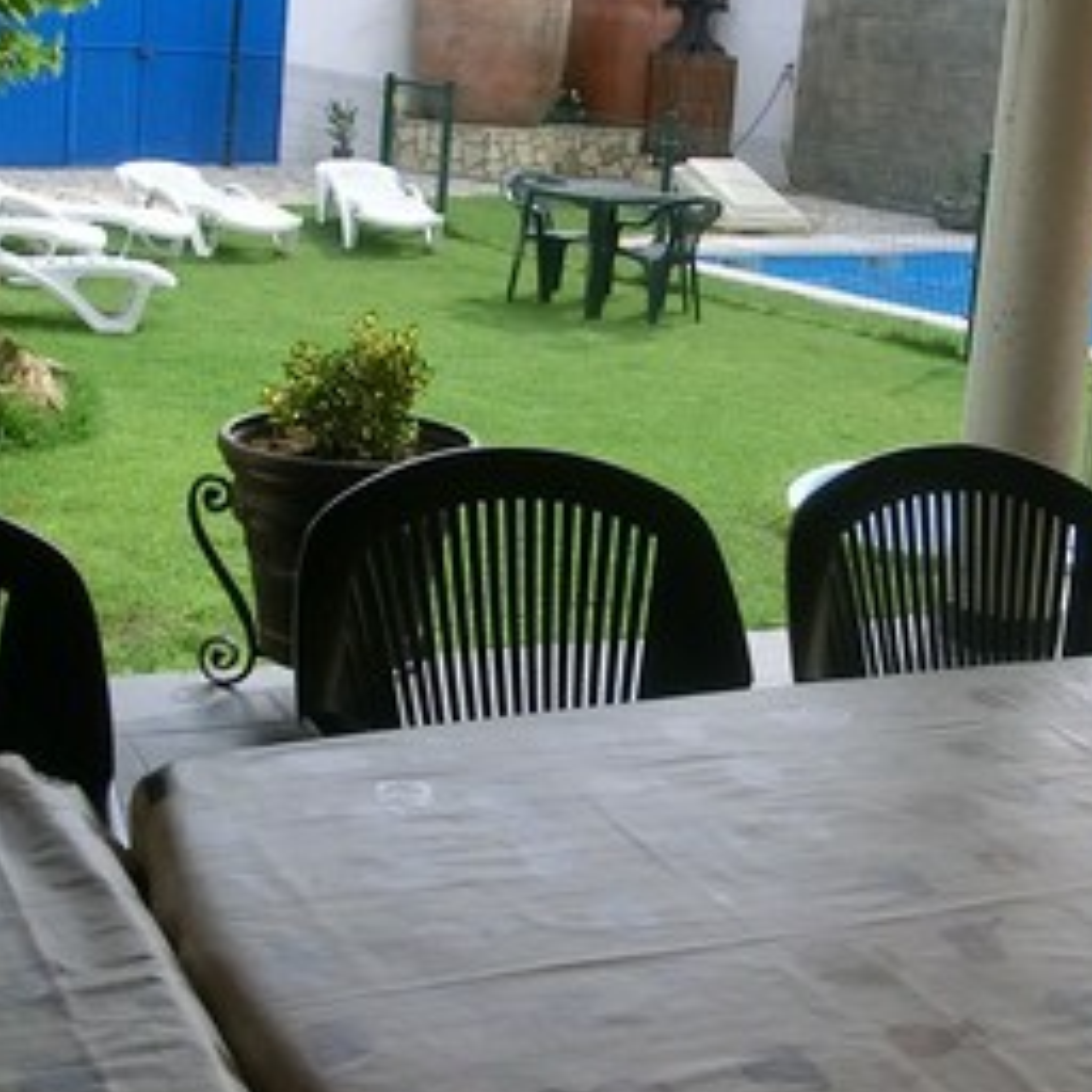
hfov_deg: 32.2
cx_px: 606
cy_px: 371
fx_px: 1892
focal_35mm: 53
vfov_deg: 32.0
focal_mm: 4.24
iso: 80
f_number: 3
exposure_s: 1/500
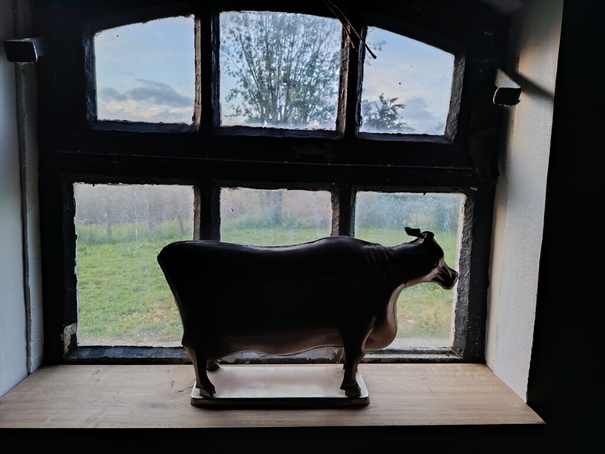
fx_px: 419
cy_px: 227
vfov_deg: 56.8
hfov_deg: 71.6
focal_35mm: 24
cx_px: 302
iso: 356
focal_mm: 5.24
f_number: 1.7
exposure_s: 1/50
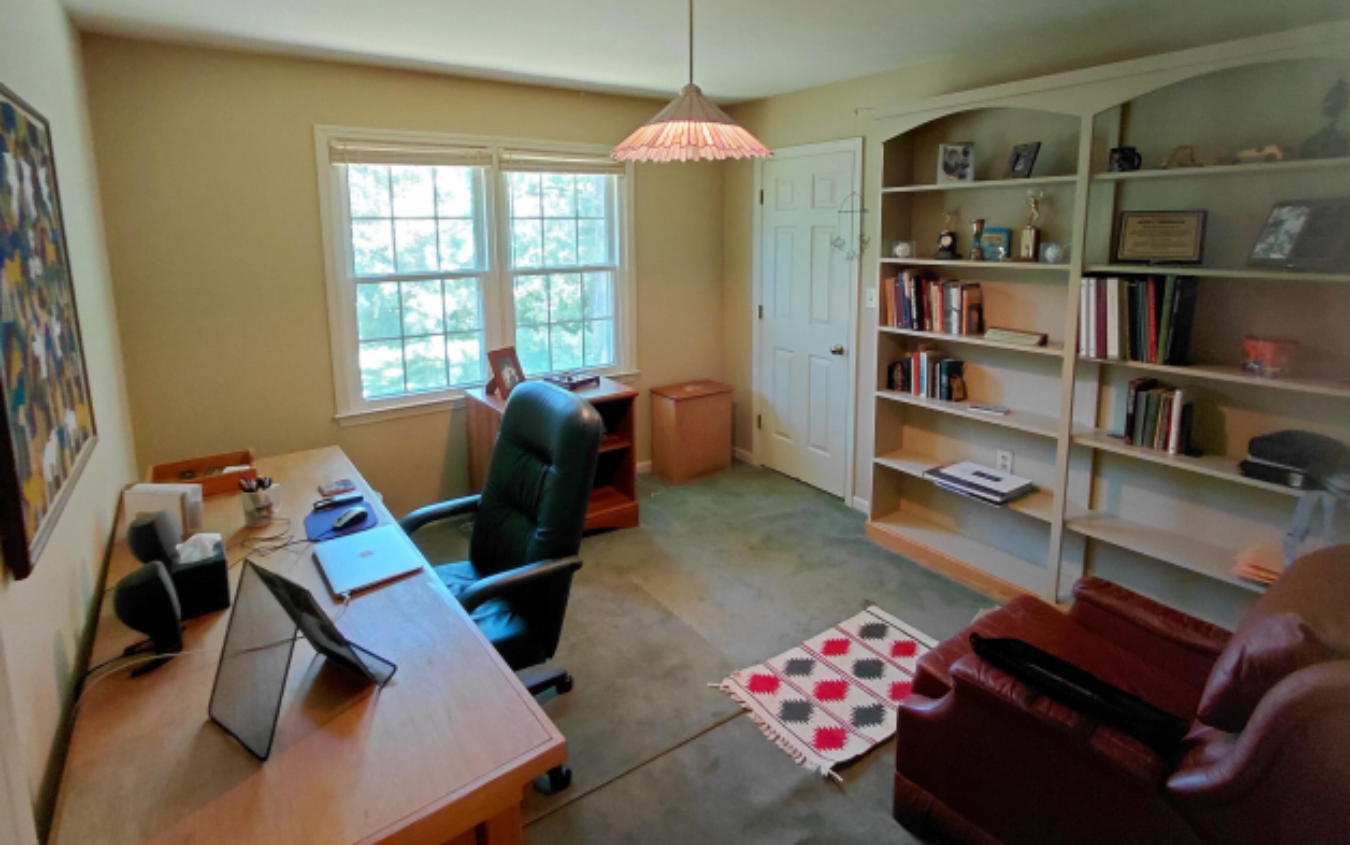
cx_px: 646
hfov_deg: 91.0
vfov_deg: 64.3
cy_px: 329
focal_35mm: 18
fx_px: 662
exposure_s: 1/24
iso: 400
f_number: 2.2
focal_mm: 1.64
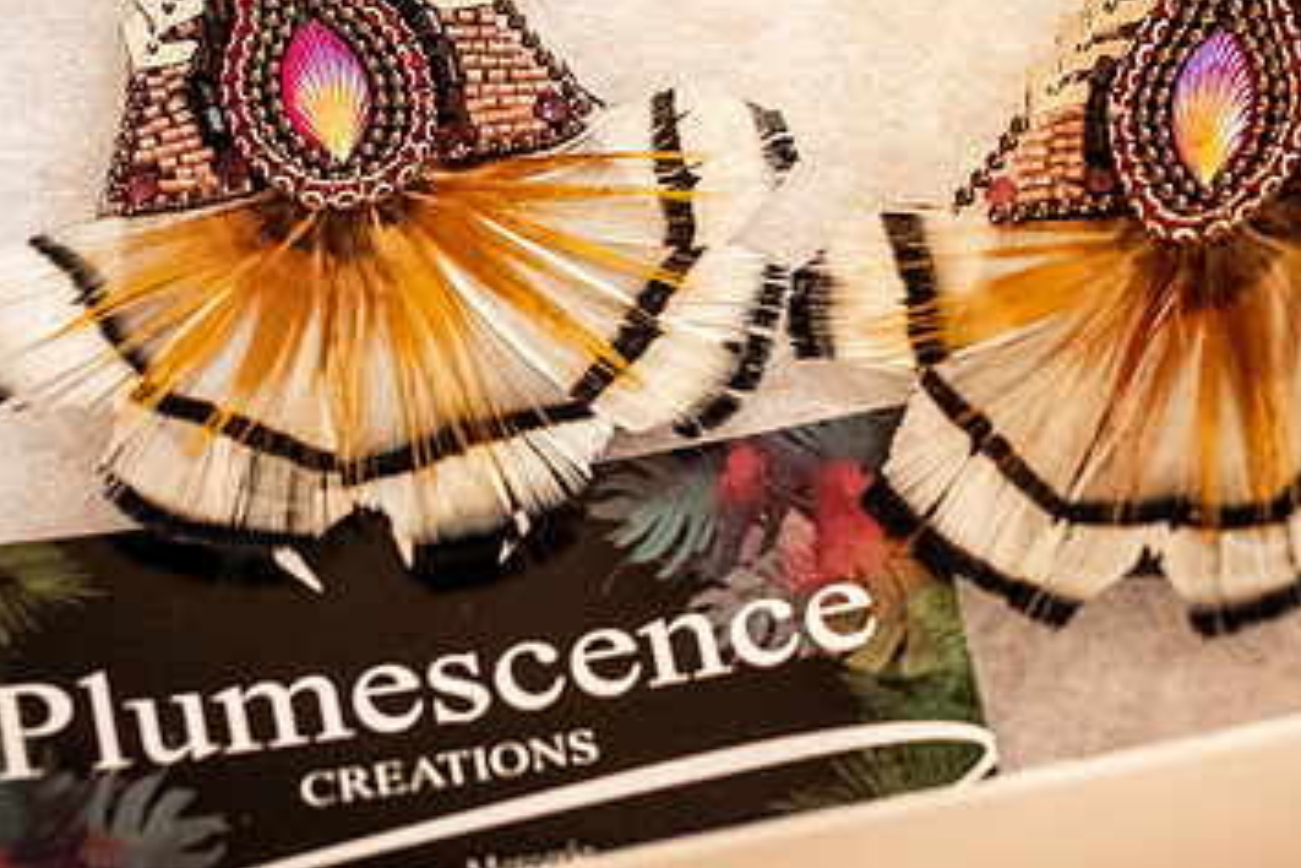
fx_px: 7878
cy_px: 300
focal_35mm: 218
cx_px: 798
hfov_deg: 9.4
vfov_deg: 6.3
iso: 2000
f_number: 4
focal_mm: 64
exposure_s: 1/200
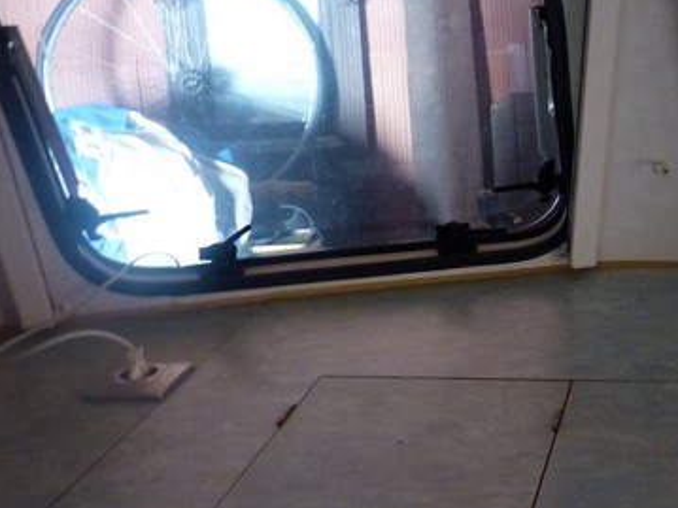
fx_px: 1136
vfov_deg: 25.2
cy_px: 215
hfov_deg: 30.4
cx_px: 710
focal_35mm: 58
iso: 400
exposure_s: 1/5
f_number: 2.8
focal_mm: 4.5
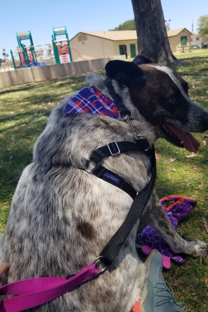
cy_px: 155
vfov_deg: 65.5
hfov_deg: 46.4
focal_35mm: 28
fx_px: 243
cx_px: 107
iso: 50
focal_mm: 4.3
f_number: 1.7
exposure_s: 1/1072
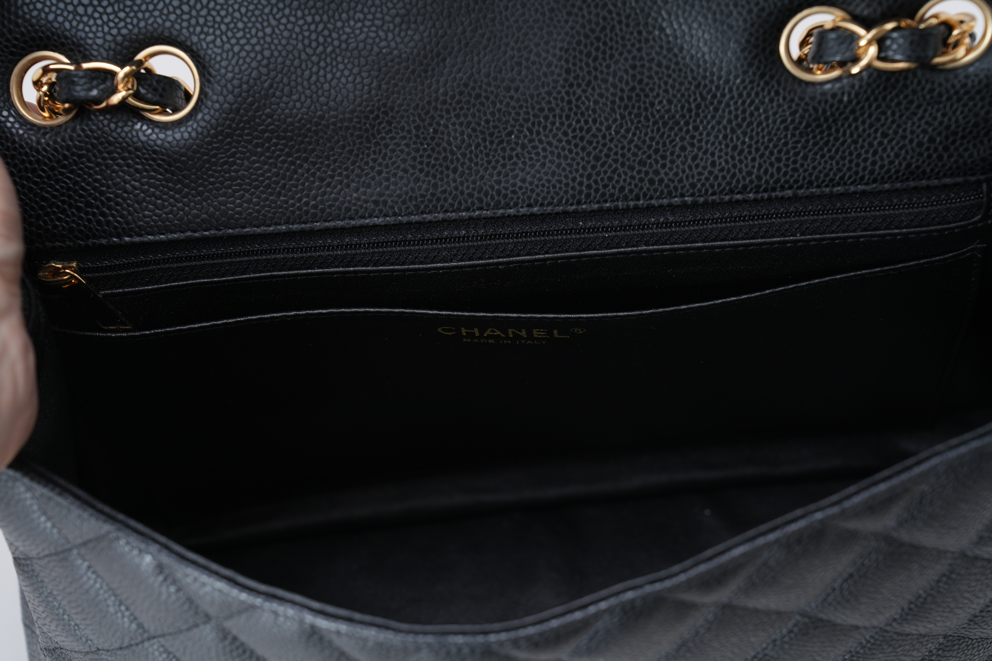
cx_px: 496
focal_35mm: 70
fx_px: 1929
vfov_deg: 19.5
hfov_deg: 28.8
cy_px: 330
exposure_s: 1/125
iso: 250
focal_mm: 70
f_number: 7.1
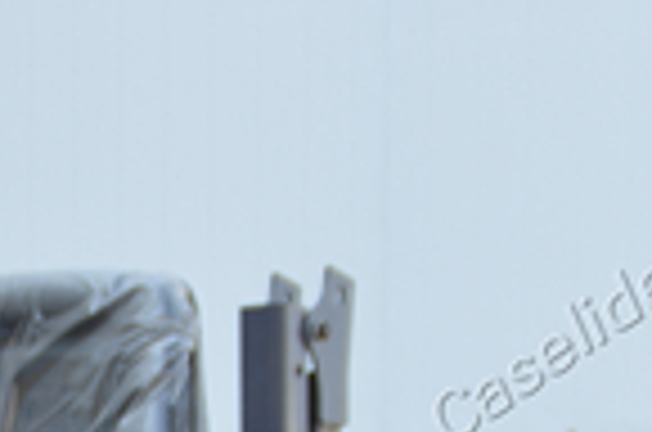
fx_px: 4084
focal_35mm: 226
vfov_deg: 5.8
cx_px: -616
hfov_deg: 8.7
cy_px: 1125
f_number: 7.1
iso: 100
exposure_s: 1/200
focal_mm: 28
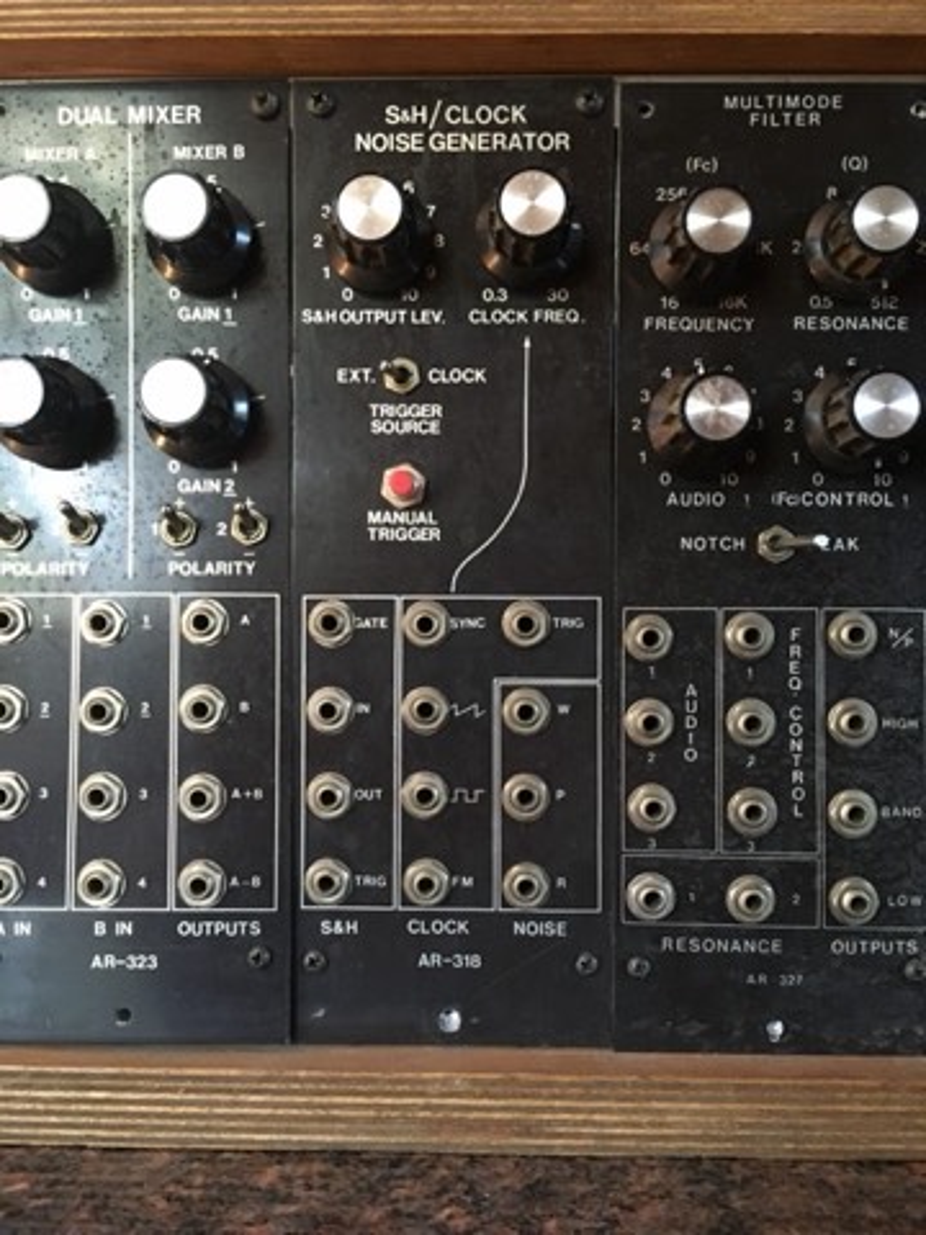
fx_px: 1034
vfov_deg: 61.7
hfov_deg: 48.2
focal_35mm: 29
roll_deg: +0.0
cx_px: 463
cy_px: 618
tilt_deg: -2.2
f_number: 2.2
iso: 200
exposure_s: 1/20
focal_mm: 4.15
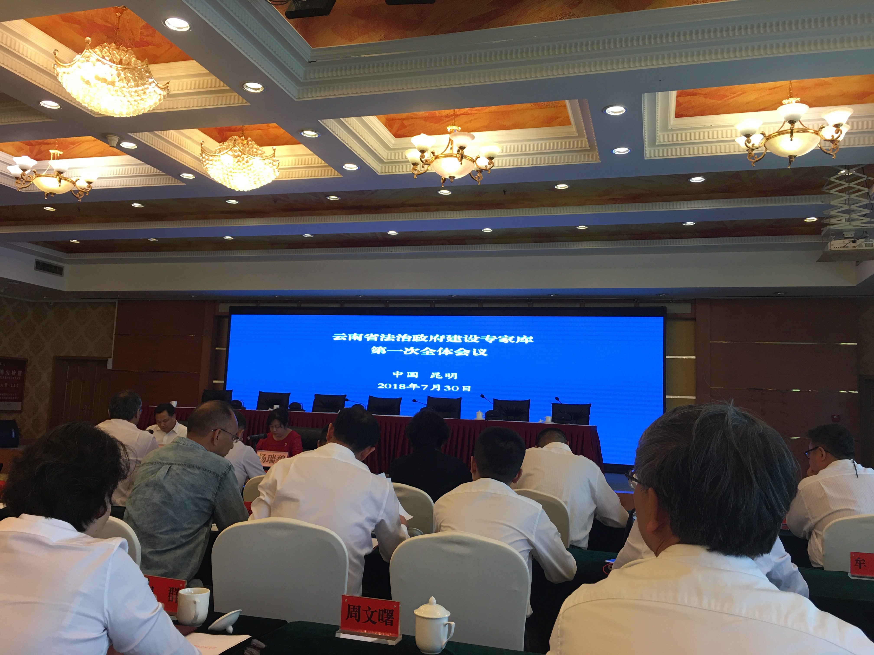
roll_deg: -1.8
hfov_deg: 61.7
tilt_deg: +7.1
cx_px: 437
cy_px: 328
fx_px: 732
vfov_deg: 48.2
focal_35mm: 29
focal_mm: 4.15
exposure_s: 1/33
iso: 40
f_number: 2.2
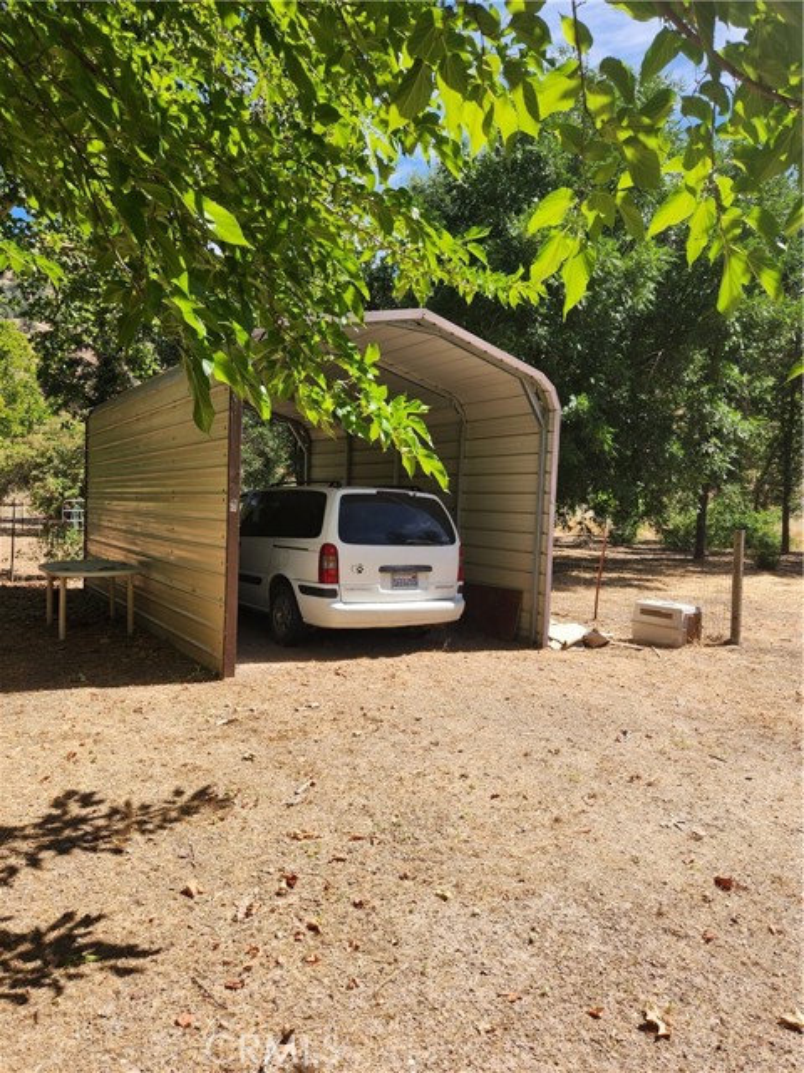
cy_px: 536
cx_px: 402
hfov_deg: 58.9
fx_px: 712
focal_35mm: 23
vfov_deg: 73.9
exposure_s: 1/1117
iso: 20
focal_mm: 5.4
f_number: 1.8
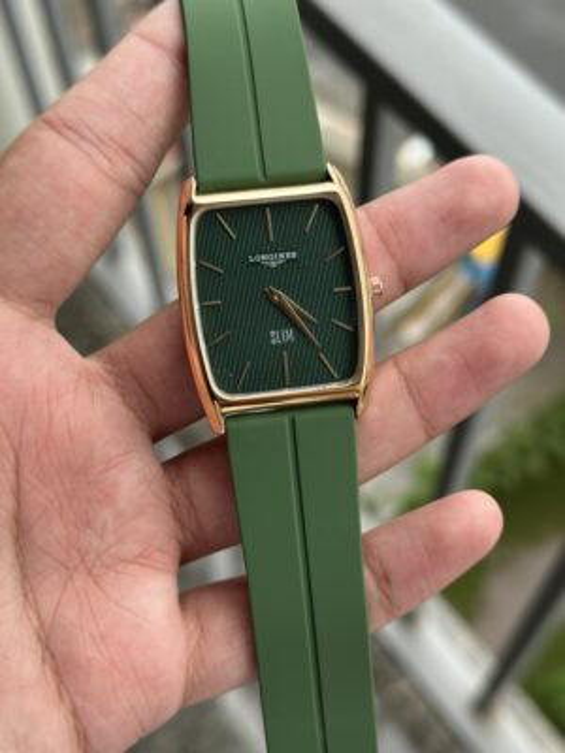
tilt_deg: -62.1
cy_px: 376
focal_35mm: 48
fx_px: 1045
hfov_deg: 30.3
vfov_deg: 39.7
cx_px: 282
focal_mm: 6.86
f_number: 1.78
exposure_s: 1/131
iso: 50
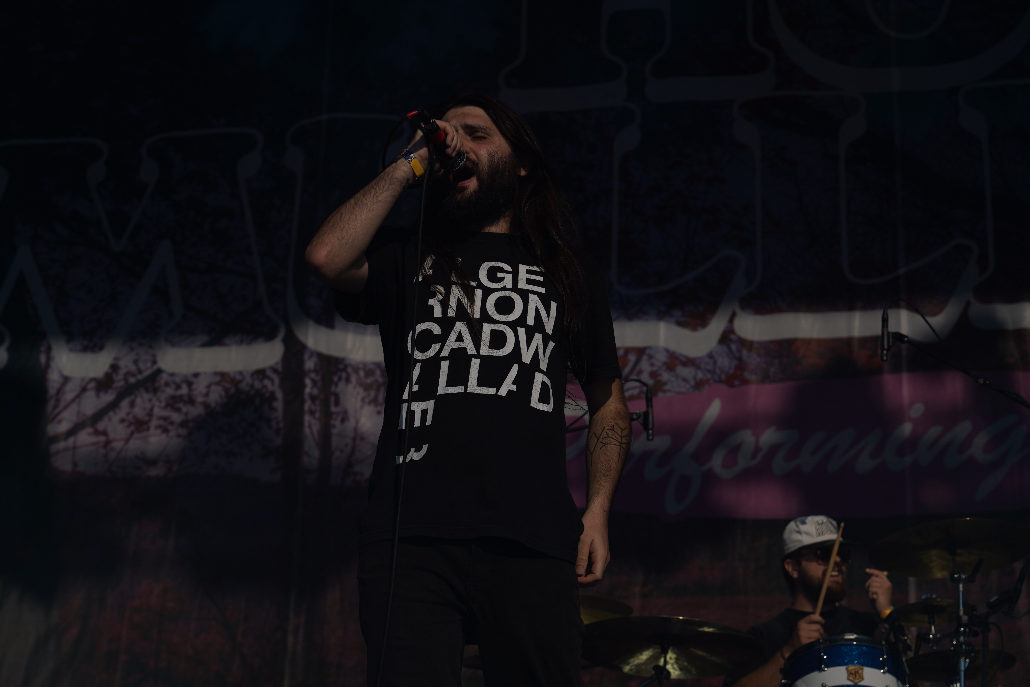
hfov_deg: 19.5
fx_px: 3004
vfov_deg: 13.0
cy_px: 344
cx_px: 515
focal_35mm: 105
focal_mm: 105
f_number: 8
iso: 100
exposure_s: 1/2000
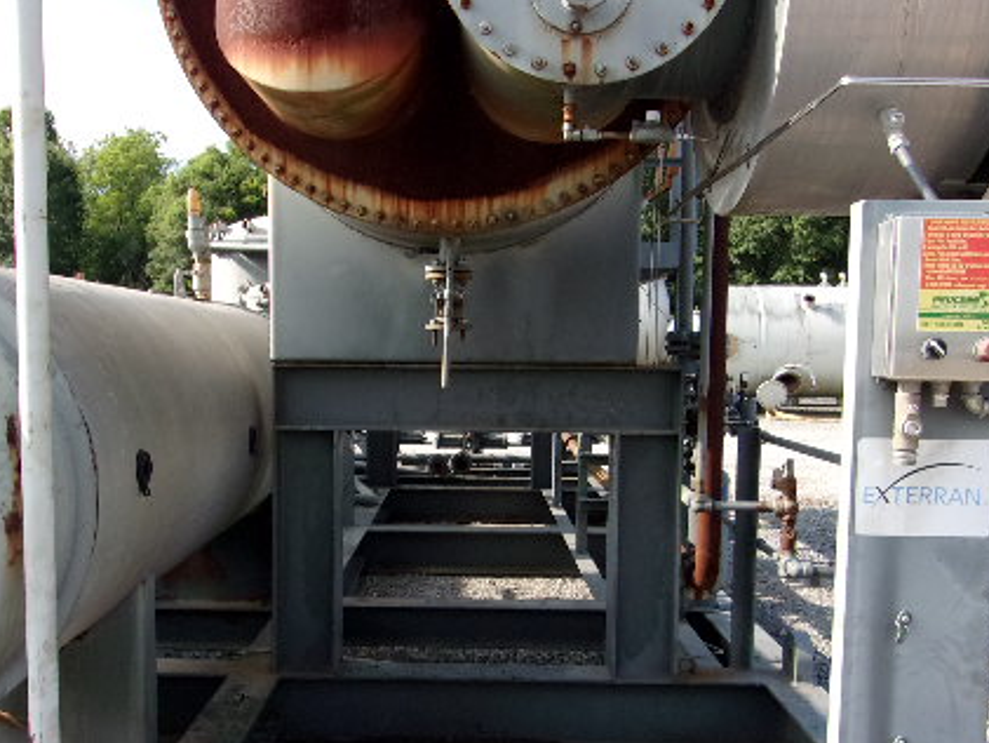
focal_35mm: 41
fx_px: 1172
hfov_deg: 45.7
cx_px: 437
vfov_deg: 35.0
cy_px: 468
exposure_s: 1/120
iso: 200
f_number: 10.4
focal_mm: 4.9
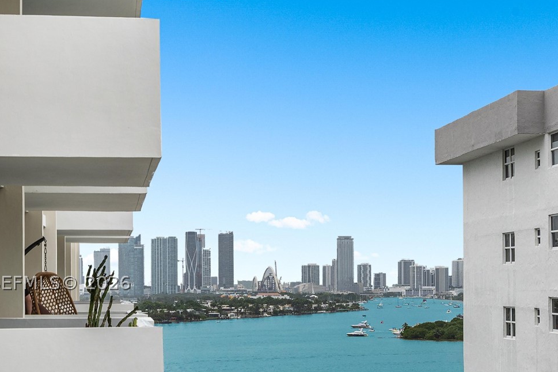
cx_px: 356
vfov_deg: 15.0
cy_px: 282
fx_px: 1410
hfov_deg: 22.3
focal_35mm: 91
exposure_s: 1/125
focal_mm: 35
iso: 200
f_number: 13
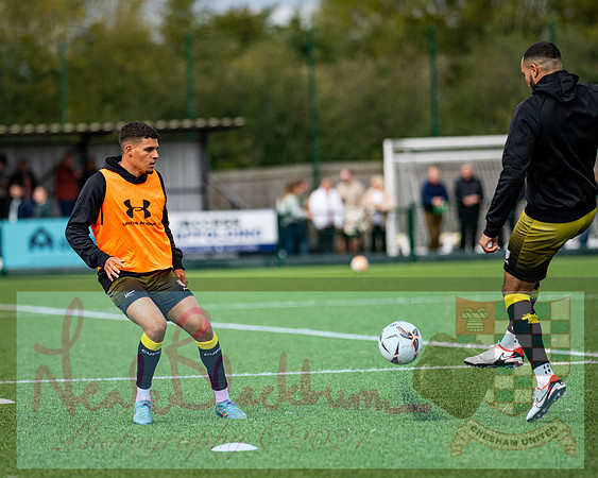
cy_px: 239
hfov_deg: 8.5
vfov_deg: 6.8
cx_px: 239
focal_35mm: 228
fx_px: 4027
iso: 200
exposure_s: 1/4000
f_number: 1.8
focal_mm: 135
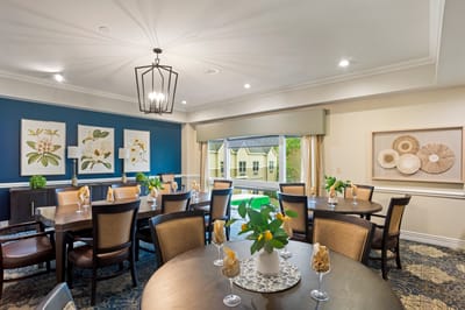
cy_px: 155
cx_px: 232
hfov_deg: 93.3
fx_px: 219
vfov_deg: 70.3
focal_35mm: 17
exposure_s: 2.5
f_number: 11
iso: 250
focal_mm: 17
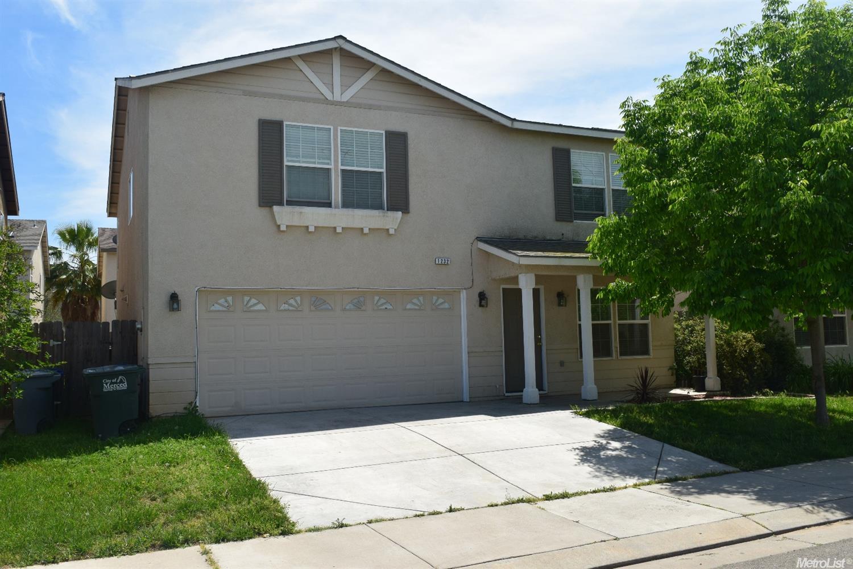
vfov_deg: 40.0
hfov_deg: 57.2
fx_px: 782
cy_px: 284
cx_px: 426
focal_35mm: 33
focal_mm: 22
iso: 400
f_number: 11
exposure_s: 1/500
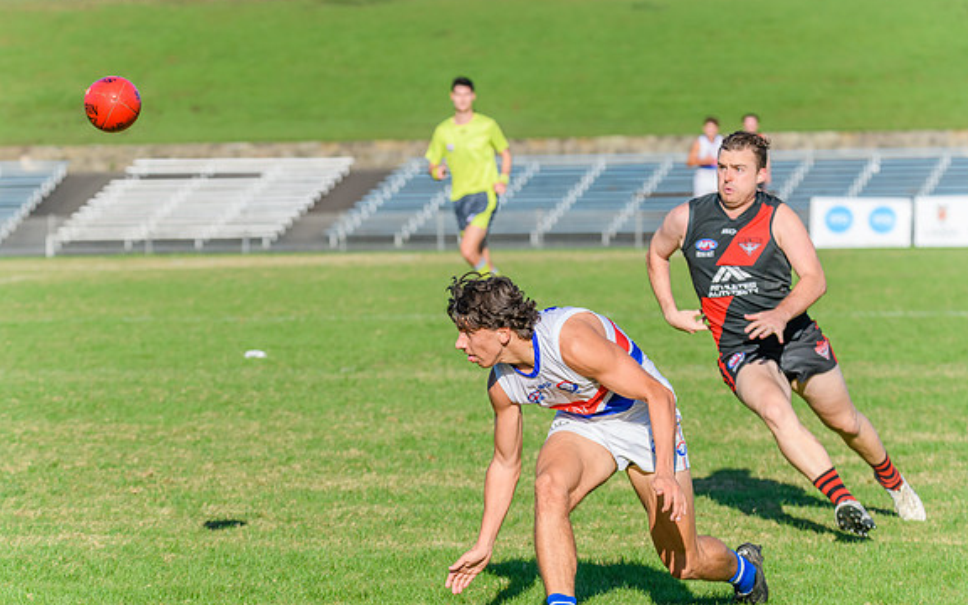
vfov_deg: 6.2
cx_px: 493
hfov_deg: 9.9
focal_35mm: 211
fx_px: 5566
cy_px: 314
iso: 800
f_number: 8
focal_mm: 200
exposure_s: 1/2000
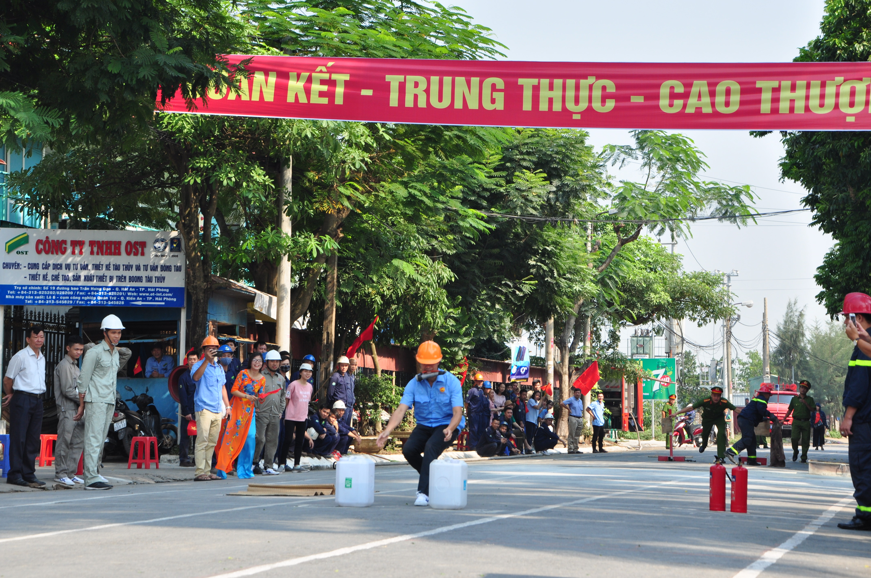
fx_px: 2102
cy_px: 289
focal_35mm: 87
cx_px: 436
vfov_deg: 15.7
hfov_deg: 23.4
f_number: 10
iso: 250
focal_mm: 58
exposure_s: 1/200
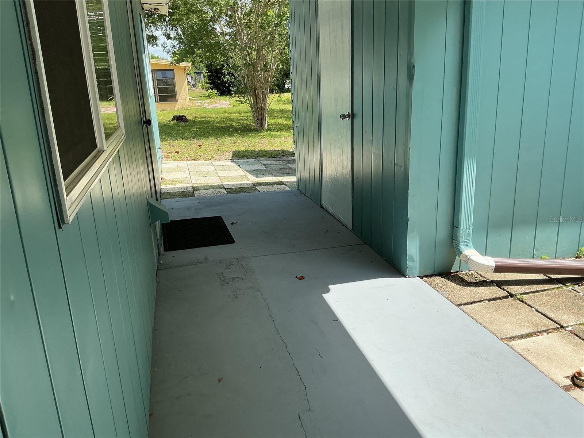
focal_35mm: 29
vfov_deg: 48.2
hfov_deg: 61.7
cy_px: 219
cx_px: 292
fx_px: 489
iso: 25
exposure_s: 1/855
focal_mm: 3
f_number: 1.8
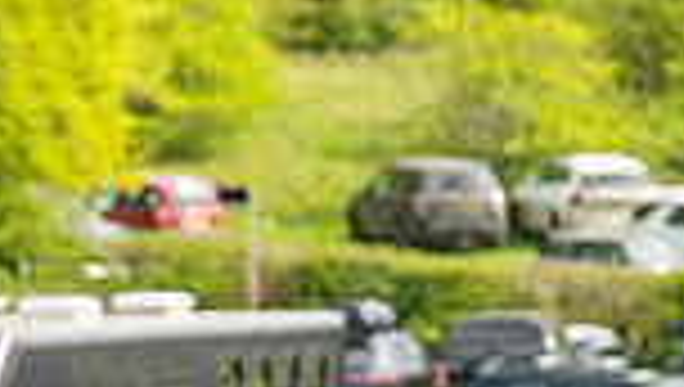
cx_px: 1193
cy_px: 900
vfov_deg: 2.2
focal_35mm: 559
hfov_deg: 3.8
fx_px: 10153
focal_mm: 70
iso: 200
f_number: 4
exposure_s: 1/2000
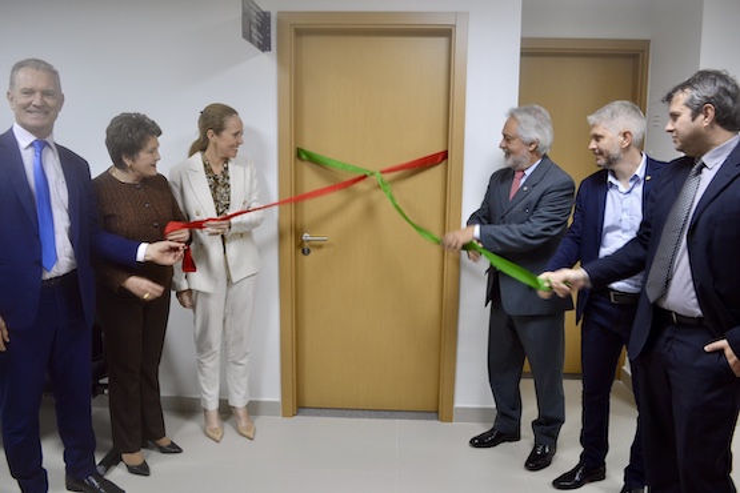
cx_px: 370
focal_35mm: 27
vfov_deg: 47.9
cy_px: 246
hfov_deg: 67.4
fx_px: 555
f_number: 3.5
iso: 400
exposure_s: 1/30
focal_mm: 18
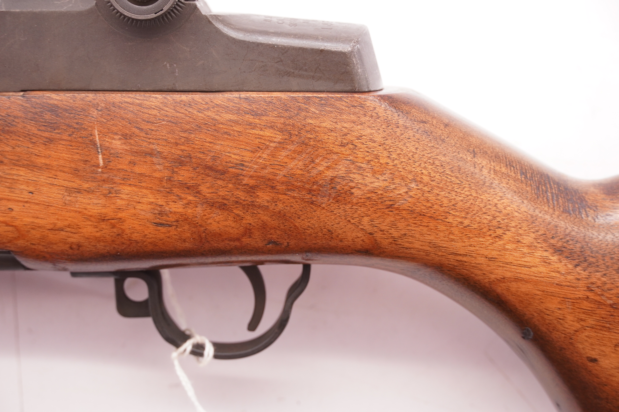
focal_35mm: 84
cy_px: 206
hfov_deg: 24.2
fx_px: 1443
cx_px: 310
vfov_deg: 16.2
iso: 800
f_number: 5.6
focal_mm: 56
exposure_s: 1/125
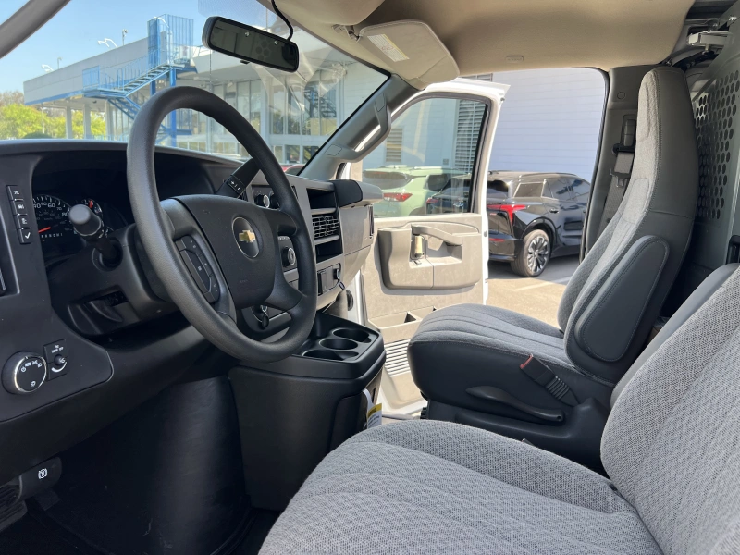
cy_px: 278
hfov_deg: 67.3
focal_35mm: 26
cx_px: 370
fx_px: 556
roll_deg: -2.1
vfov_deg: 53.1
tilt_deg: -11.7
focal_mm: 5.7
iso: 50
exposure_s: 1/572
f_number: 1.5
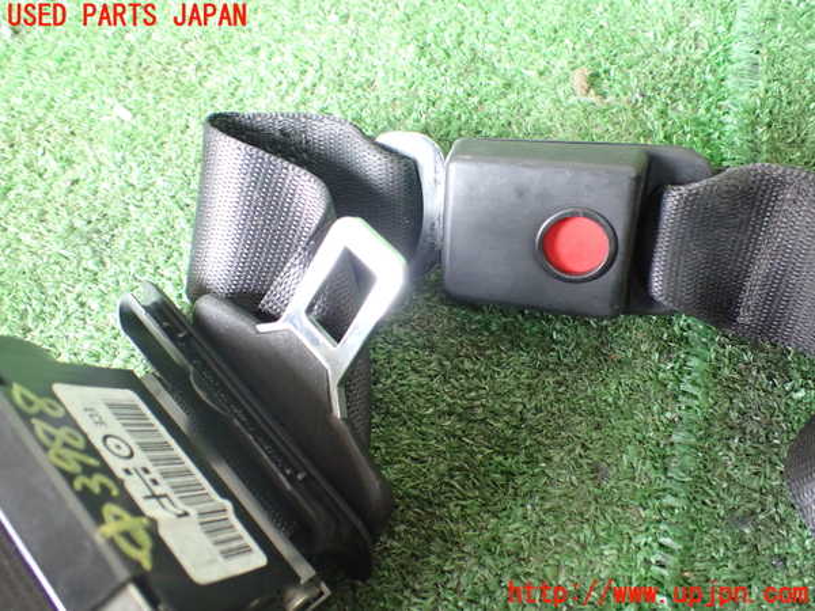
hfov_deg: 60.0
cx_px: 408
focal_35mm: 30
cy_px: 306
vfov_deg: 46.8
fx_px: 706
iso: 800
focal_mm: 5.4
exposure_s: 1/50
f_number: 2.3
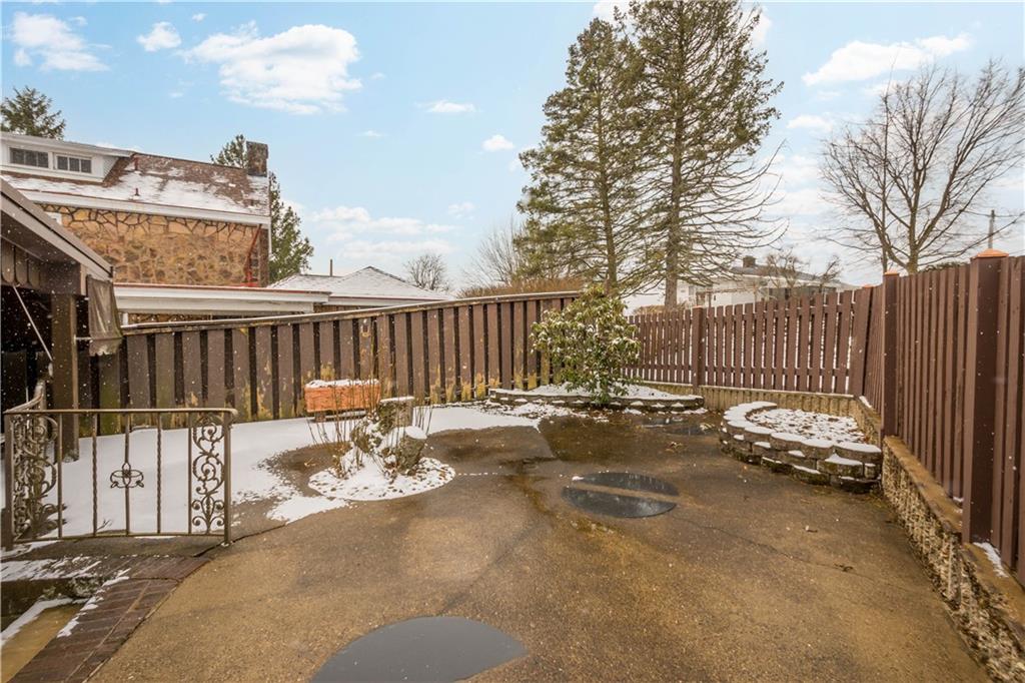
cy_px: 342
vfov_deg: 77.3
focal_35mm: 15
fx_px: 427
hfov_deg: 100.4
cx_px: 512
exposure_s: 1/400
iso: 100
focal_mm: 10
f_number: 6.3
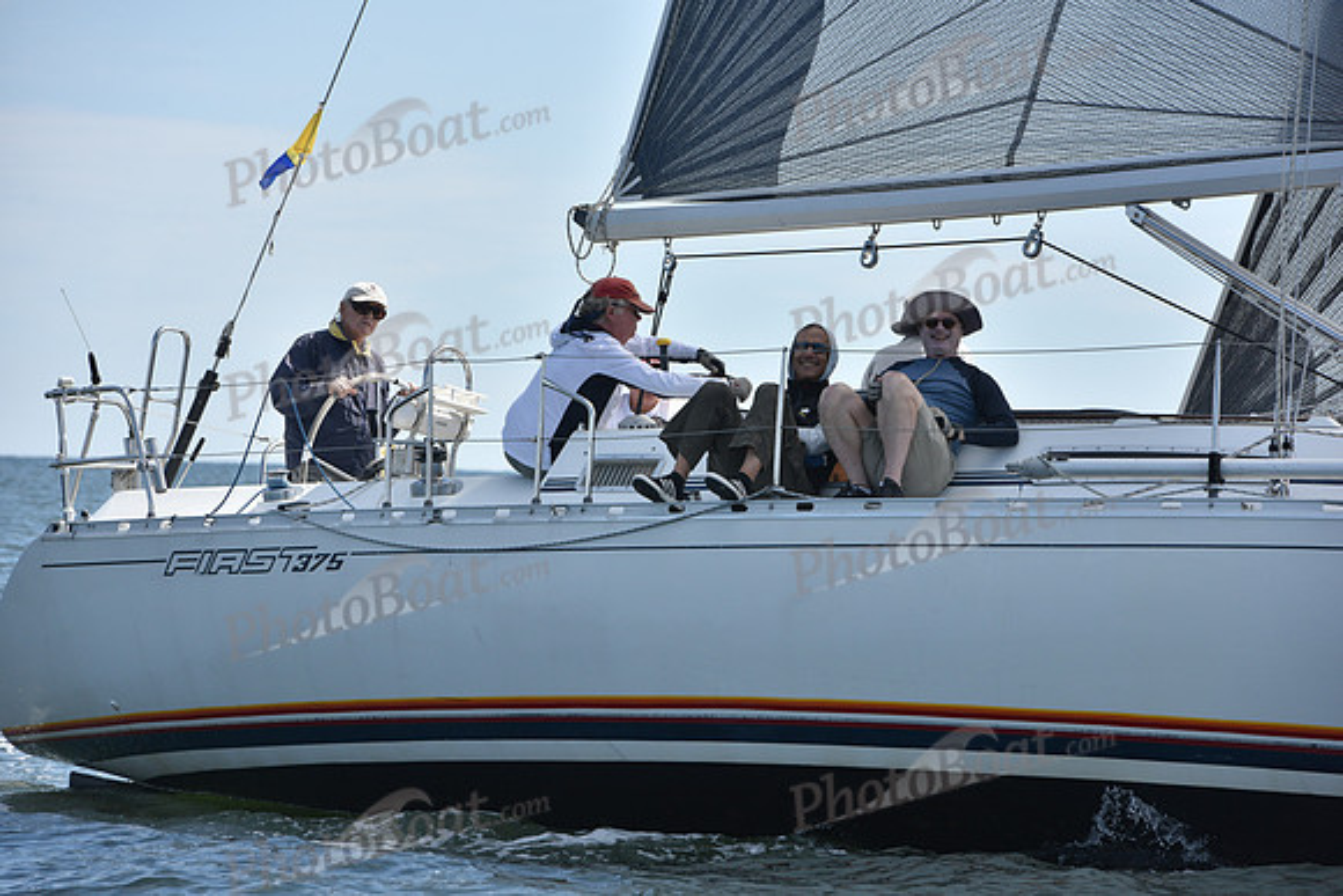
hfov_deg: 10.3
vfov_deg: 6.9
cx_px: 672
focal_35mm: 200
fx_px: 7463
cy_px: 448
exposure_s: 1/1000
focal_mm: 200
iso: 320
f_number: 8
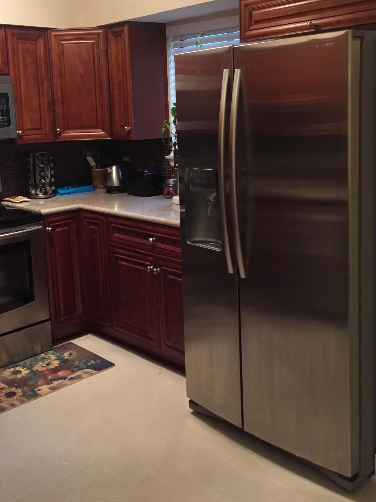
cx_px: 166
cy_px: 187
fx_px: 565
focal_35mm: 39
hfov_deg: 36.8
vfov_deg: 47.4
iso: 250
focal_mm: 4.15
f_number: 2.2
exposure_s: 1/30
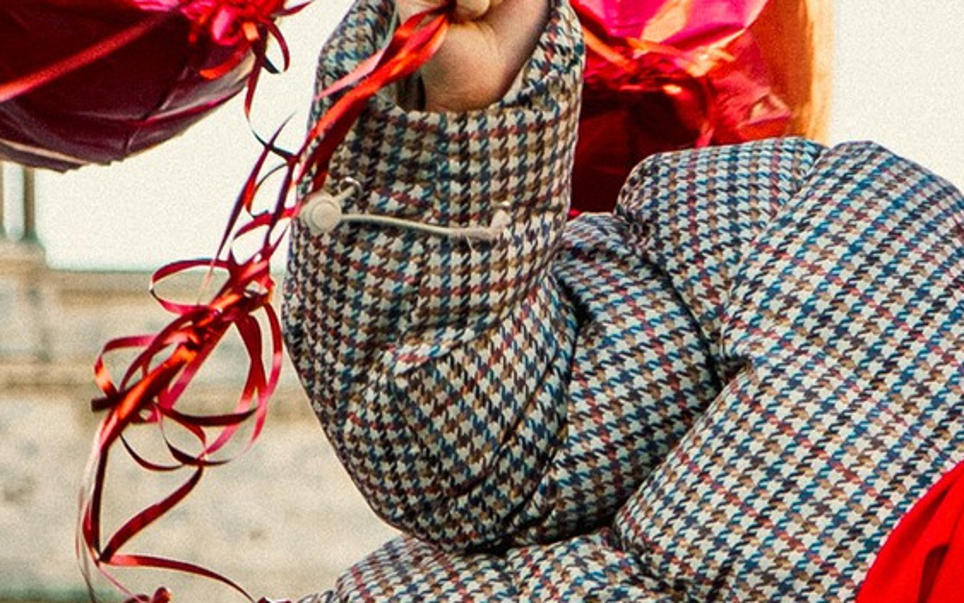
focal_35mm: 278
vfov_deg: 4.7
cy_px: 433
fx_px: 7304
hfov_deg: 7.6
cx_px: 510
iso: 125
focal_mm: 40
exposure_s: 1/200
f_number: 4
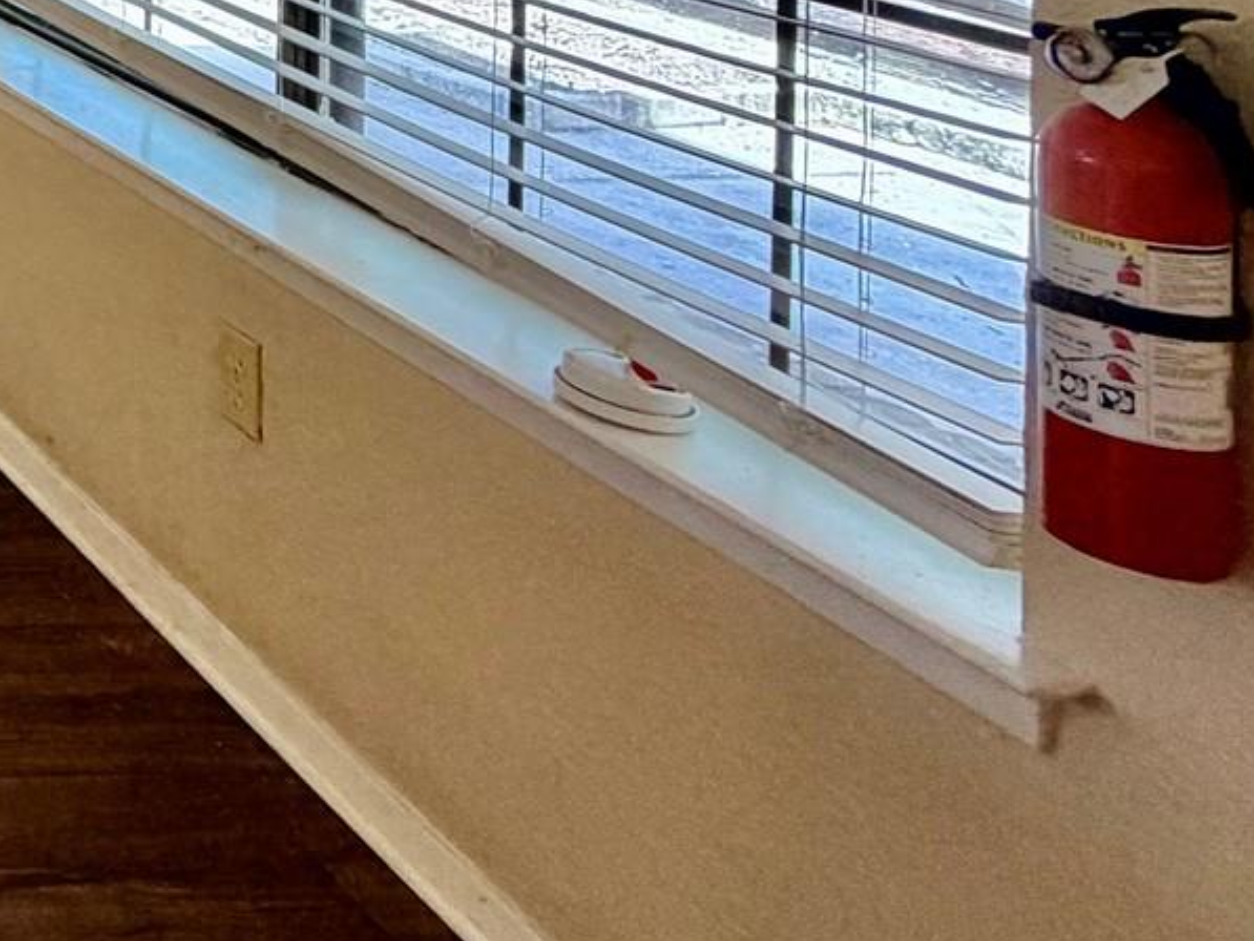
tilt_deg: -3.2
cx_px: -823
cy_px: -393
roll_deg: +0.4
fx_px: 1739
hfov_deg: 24.7
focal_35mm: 48
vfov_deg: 24.8
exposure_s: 1/60
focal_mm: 2.22
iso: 200
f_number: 2.2
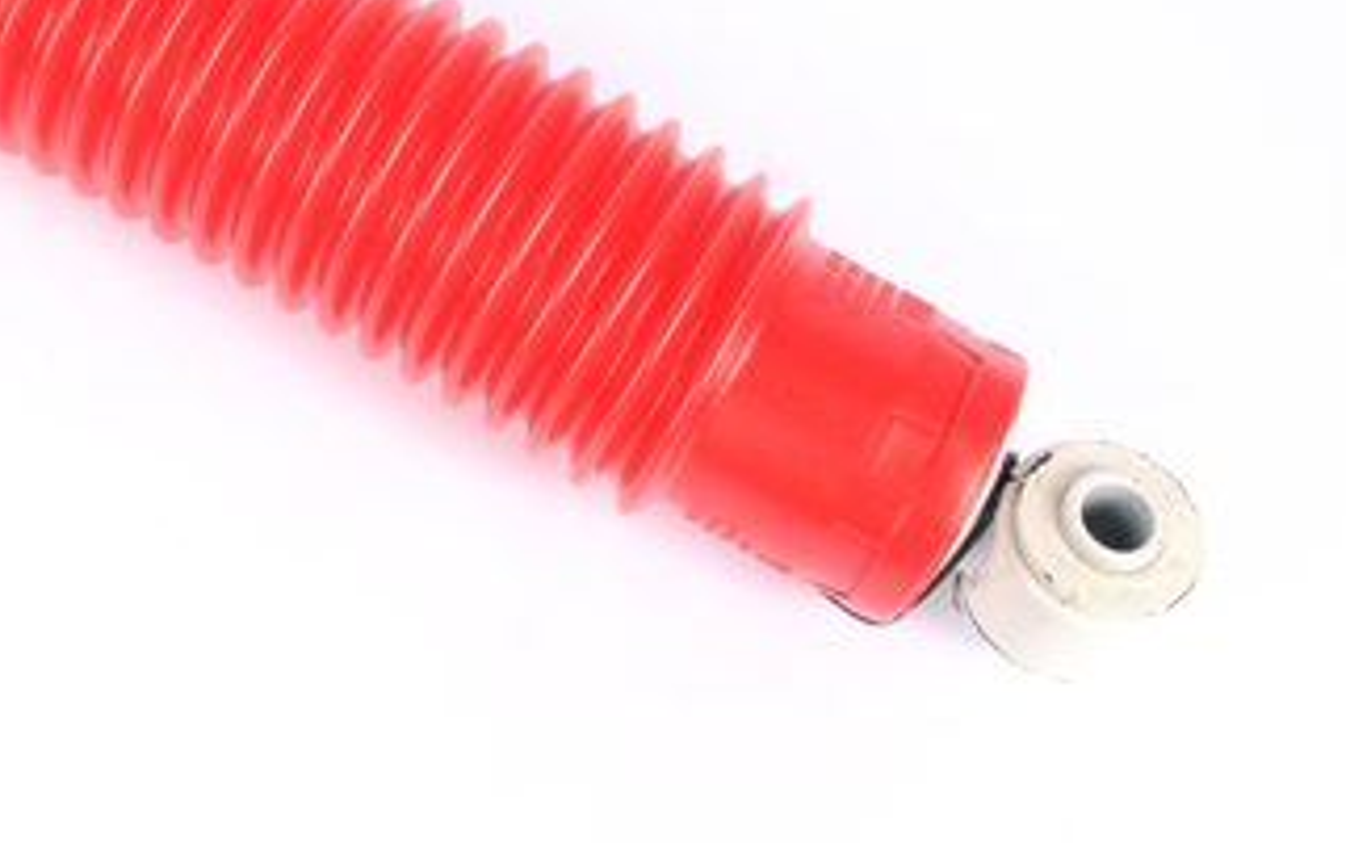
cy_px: 132
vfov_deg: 19.2
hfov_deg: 29.7
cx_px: 222
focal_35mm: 67
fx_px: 2459
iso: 320
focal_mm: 22
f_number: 25
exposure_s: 1/200
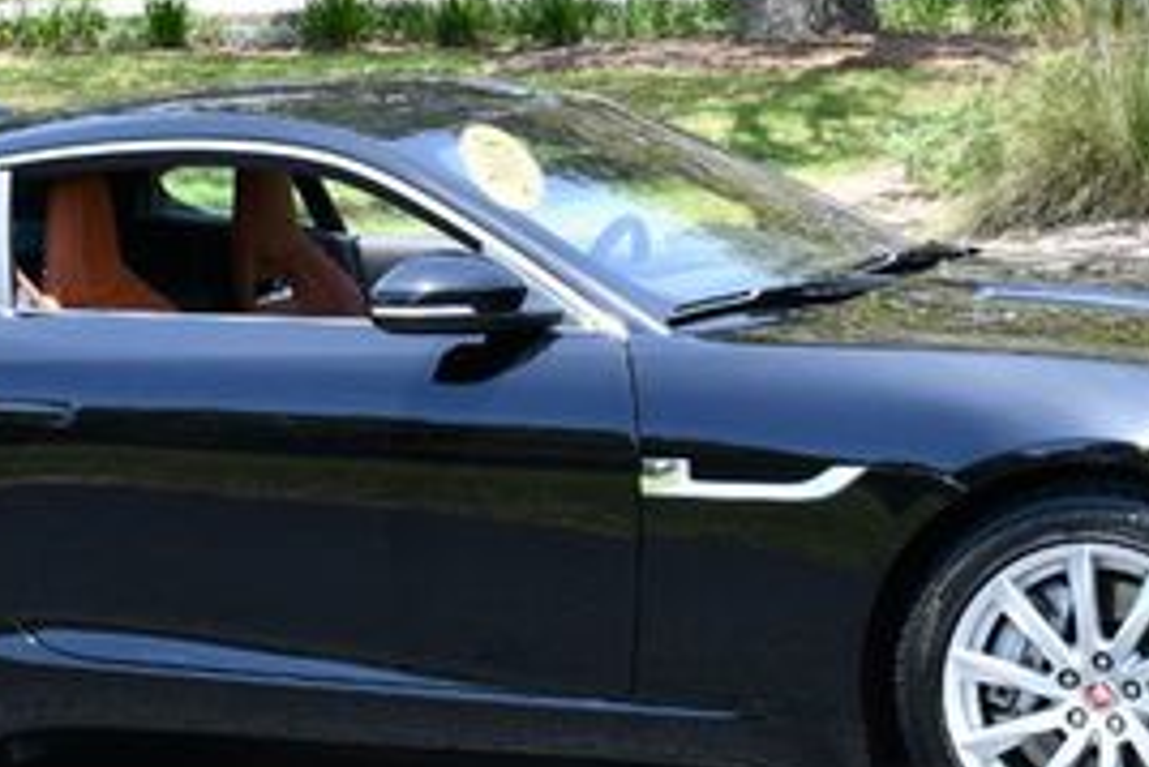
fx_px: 3960
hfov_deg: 16.5
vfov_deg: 11.0
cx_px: 562
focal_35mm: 124
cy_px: 159
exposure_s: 1/250
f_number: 6.3
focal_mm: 35
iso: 200
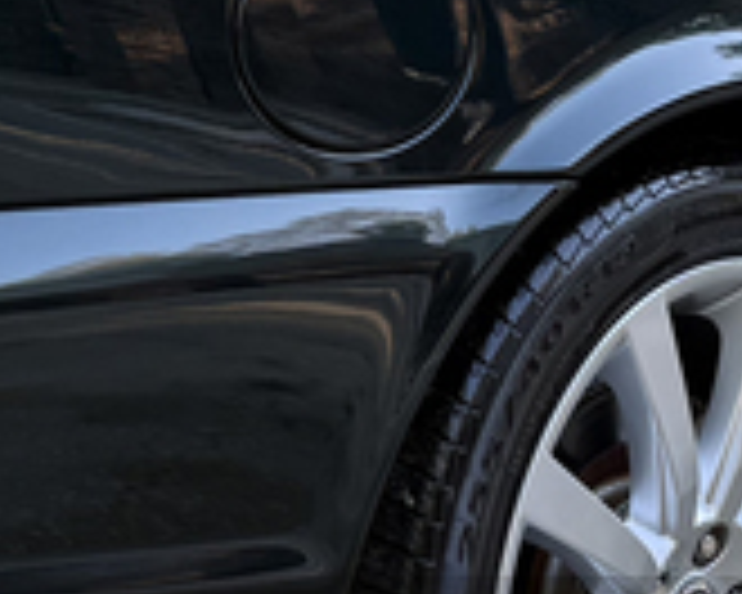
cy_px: 180
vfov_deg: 10.9
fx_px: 3118
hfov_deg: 13.5
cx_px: 247
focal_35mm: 142
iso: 100
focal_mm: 6.76
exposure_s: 1/377
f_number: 1.78
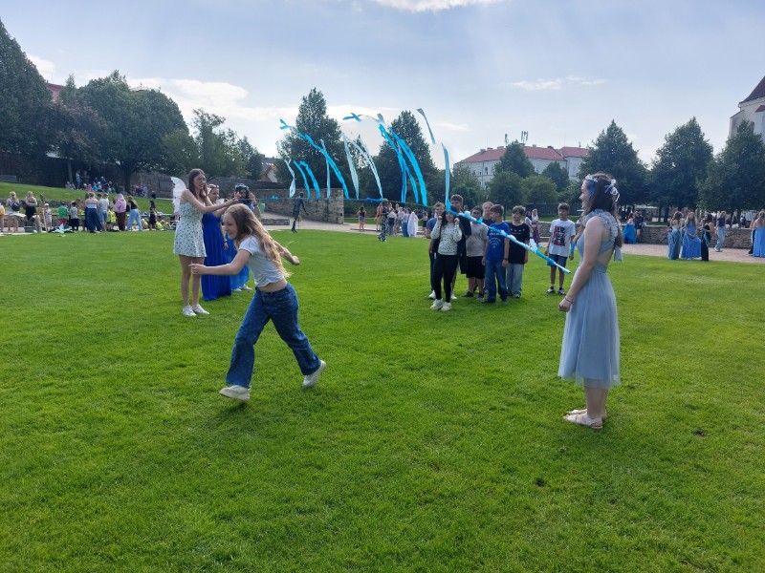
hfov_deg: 69.4
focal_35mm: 25
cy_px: 286
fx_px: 552
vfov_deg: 54.9
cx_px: 382
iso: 25
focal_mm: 5.23
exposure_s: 1/595
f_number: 1.8
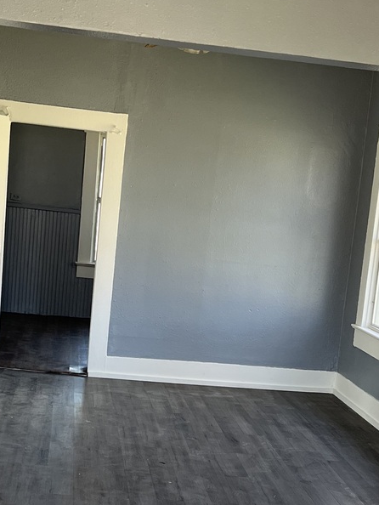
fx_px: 919
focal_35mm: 63
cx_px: 167
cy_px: 331
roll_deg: -6.0
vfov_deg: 30.5
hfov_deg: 23.3
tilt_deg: -8.6
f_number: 1.6
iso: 125
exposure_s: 1/121
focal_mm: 5.1
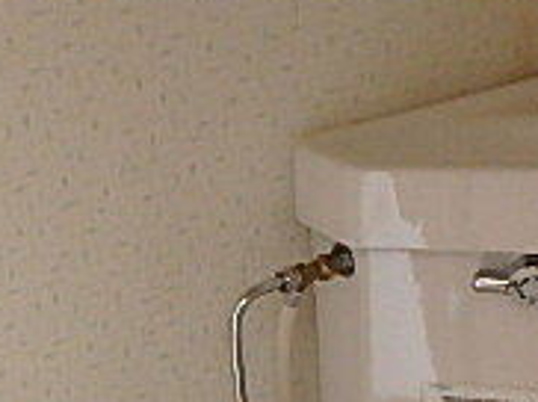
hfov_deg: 25.7
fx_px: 1149
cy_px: 665
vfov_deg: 17.2
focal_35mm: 74
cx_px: 74
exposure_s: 1/30
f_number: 3.5
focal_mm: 3.7
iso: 400
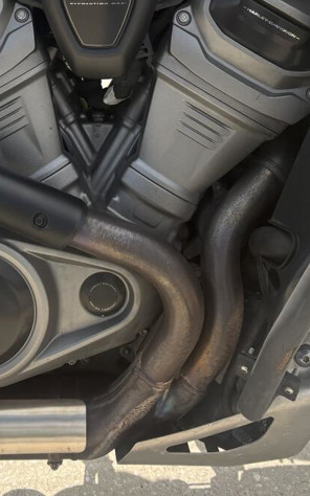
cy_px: -2
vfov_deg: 30.6
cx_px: 81
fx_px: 839
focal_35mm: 62
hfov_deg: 20.8
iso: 64
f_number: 1.6
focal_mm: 5.96
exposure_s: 1/1901
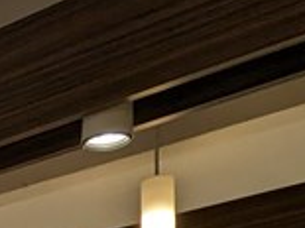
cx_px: -335
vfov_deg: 11.4
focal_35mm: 106
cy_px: 556
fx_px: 933
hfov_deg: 14.7
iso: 50
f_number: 2.2
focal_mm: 2.35
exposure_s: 1/100
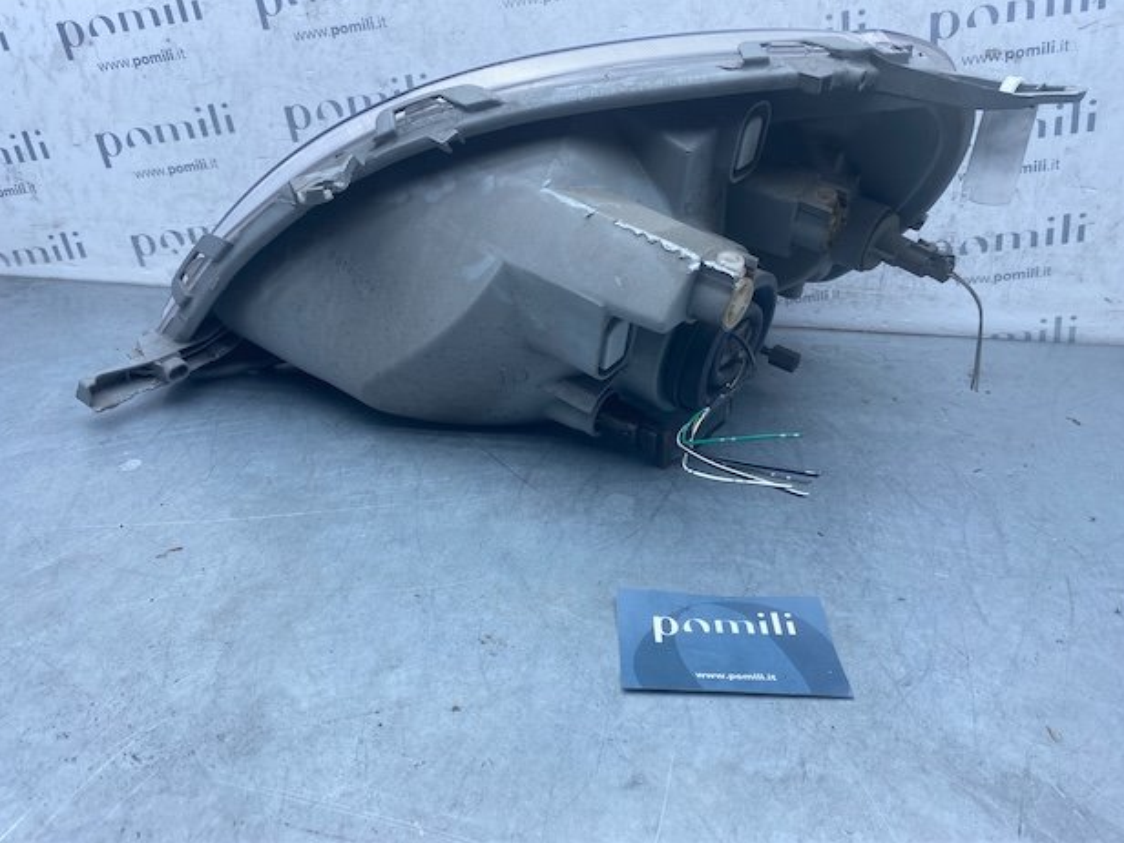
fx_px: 877
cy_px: 407
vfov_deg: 51.3
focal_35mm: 27
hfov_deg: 65.3
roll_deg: -2.6
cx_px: 569
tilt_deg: -25.8
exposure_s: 1/531
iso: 32
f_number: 1.8
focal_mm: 4.25
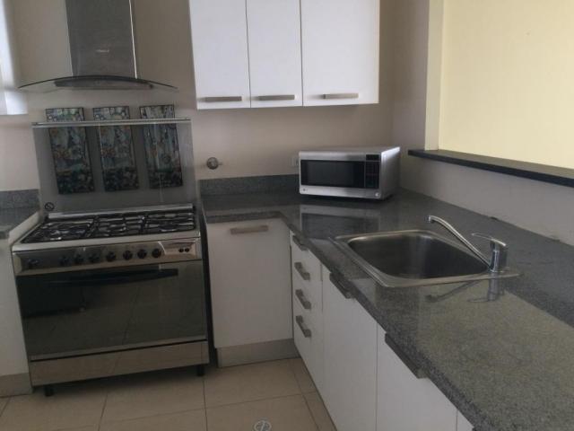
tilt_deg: -12.0
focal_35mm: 29
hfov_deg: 61.7
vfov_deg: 48.2
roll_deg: -0.5
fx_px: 481
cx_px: 287
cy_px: 216
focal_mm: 4.15
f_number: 2.2
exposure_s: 1/30
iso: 160
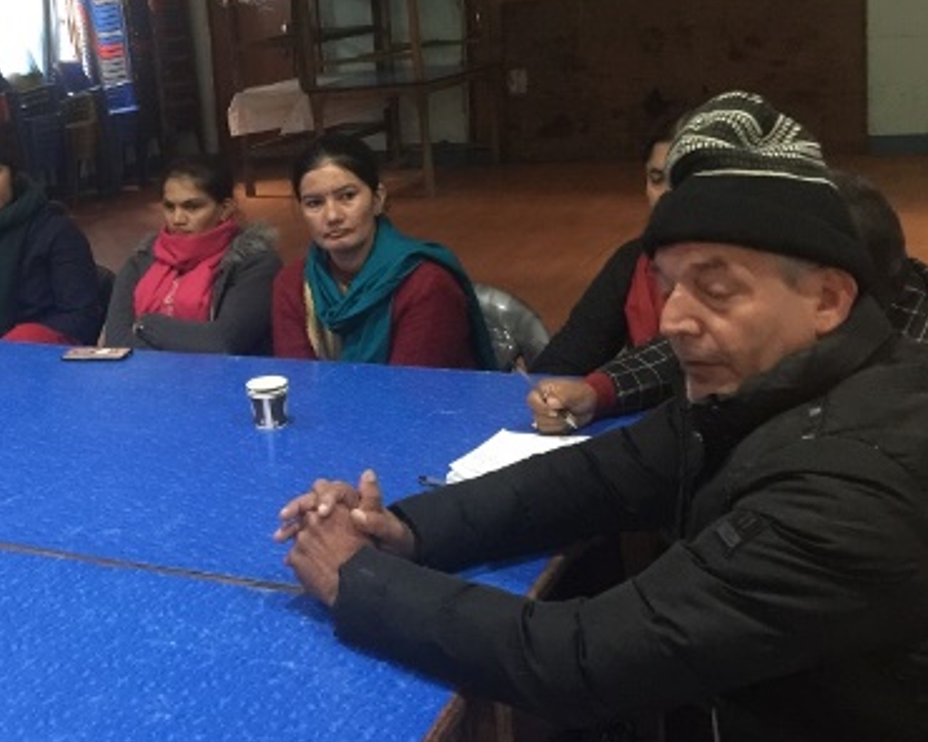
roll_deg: +4.1
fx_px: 1346
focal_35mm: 49
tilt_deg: -11.0
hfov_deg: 36.7
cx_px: 178
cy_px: 258
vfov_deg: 30.6
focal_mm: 4.15
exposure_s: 1/4
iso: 160
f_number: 2.2
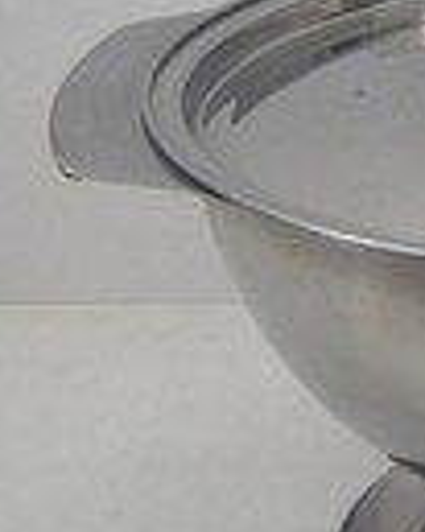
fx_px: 2424
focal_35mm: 154
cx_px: 689
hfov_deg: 9.7
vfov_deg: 12.5
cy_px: 243
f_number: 4
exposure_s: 1/40
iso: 160
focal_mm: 9.13
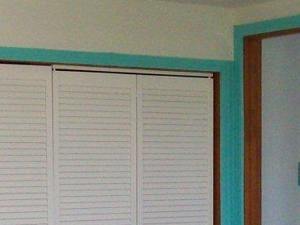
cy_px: 243
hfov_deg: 15.9
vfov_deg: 11.8
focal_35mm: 124
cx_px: 156
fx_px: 1075
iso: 200
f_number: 2.7
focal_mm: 6
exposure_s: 1/64
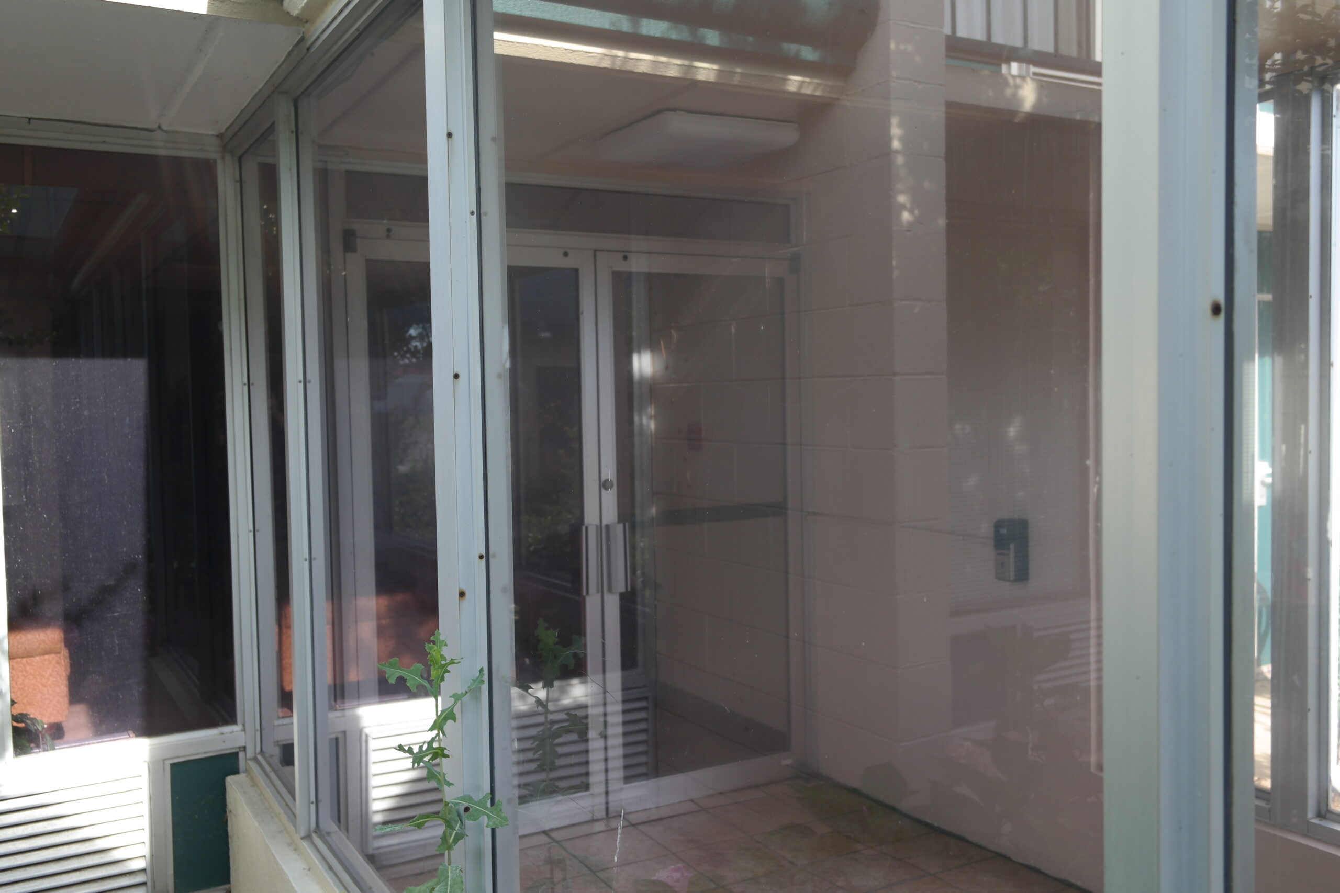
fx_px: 1117
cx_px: 670
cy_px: 446
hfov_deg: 61.9
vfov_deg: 43.6
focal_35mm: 30
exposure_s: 1/100
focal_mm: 20
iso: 100
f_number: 3.5
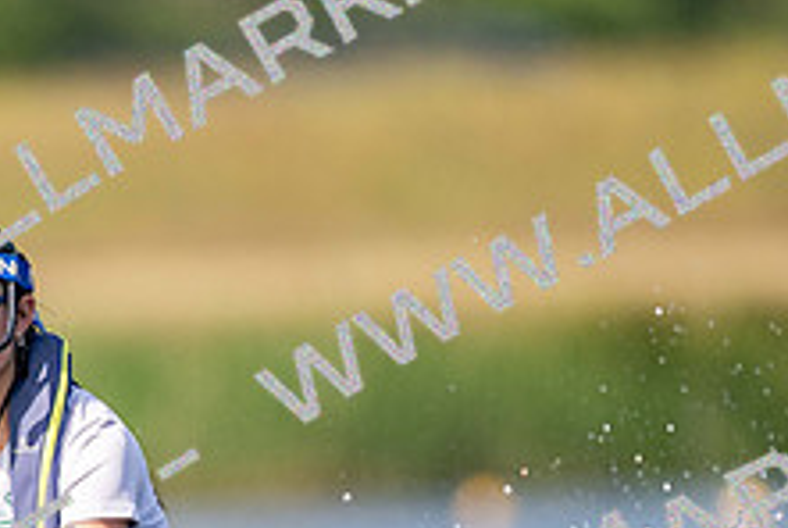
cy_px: 483
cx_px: -4
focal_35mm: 1572
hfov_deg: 1.3
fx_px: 34455
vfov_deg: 0.9
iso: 160
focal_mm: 600
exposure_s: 1/2500
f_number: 4
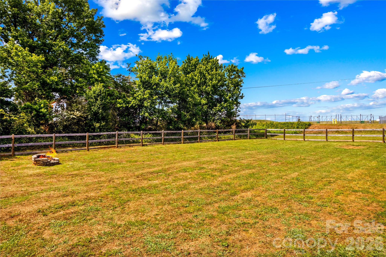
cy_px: 128
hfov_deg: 78.6
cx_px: 193
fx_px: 236
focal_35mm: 22
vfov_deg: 57.2
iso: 100
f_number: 2.8
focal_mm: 8.38
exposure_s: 1/1000
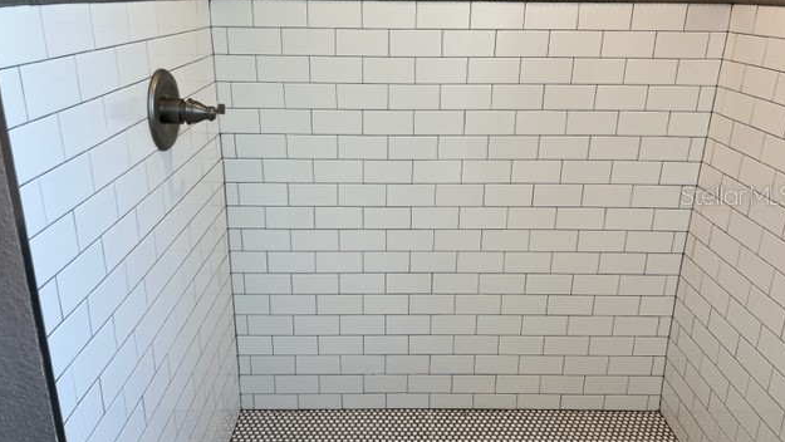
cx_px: 397
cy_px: 195
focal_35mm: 29
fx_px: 604
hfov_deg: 66.0
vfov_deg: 40.2
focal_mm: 5.7
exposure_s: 1/120
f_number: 1.5
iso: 40
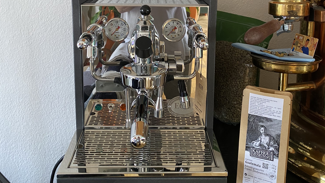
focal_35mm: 38
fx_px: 327
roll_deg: -0.1
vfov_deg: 29.9
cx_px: 163
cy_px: 18
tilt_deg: -9.0
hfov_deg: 52.8
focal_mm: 4.25
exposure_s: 1/50
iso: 250
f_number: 1.8
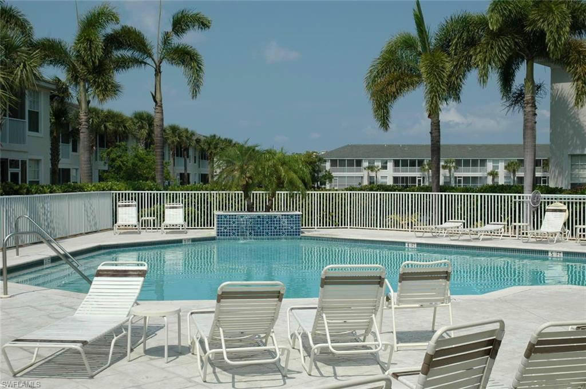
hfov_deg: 42.4
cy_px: 194
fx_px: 756
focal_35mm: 46
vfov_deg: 28.9
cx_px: 293
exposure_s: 1/400
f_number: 10
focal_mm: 31
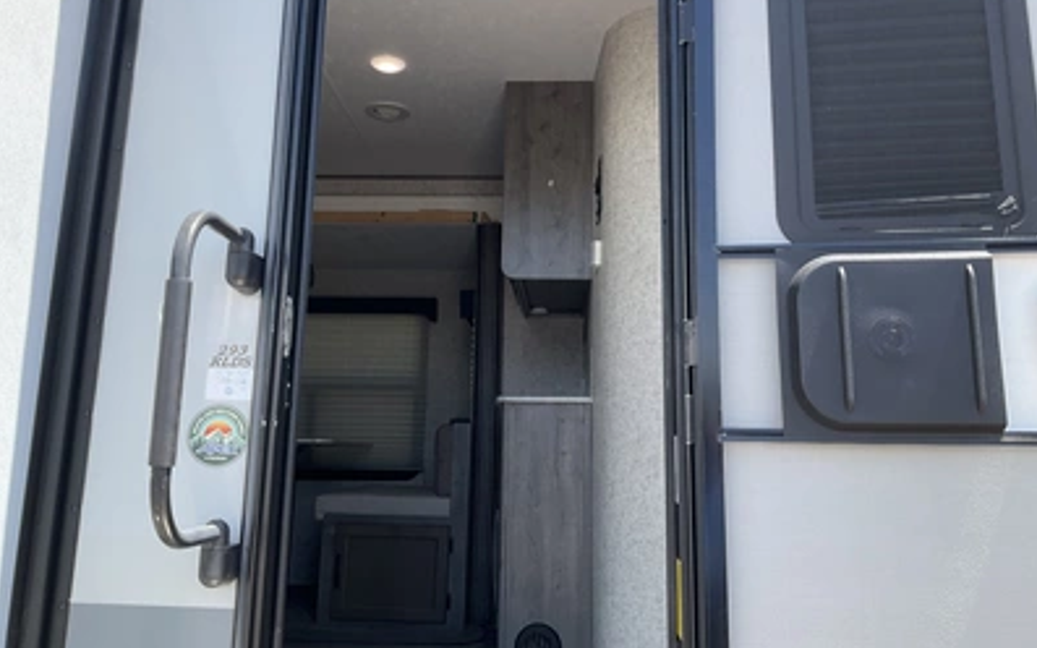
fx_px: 876
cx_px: 520
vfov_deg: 40.5
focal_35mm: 31
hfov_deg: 61.2
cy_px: 269
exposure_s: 1/383
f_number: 1.8
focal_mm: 3
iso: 25
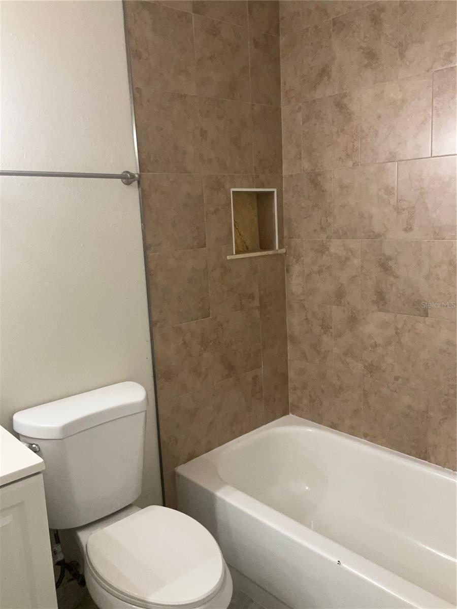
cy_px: 304
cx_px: 228
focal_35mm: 29
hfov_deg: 48.2
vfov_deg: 61.7
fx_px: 510
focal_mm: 3
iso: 160
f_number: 1.8
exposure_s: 1/60
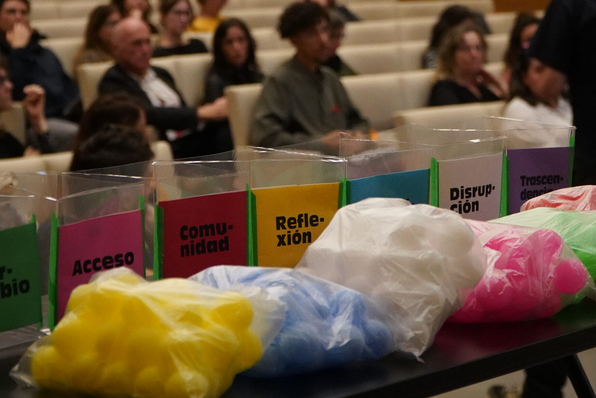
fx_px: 1755
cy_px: 125
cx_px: 323
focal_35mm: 106
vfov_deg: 12.9
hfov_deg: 19.3
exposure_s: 1/160
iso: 5000
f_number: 4
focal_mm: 48
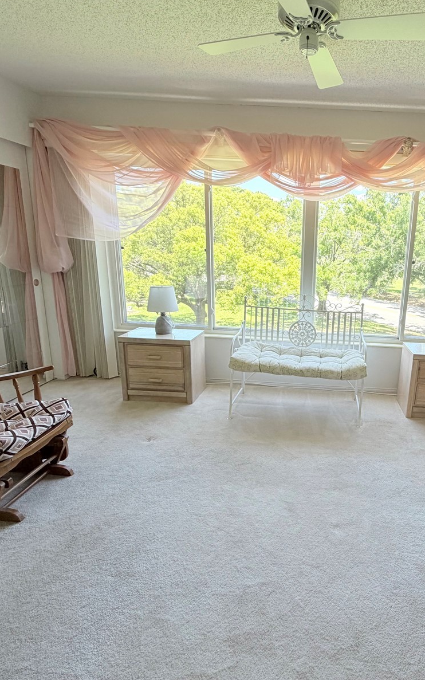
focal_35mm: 20
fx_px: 371
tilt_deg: -15.3
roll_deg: -2.8
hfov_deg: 56.6
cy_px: 337
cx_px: 320
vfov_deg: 85.1
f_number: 2.2
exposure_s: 1/121
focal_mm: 2.22
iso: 80
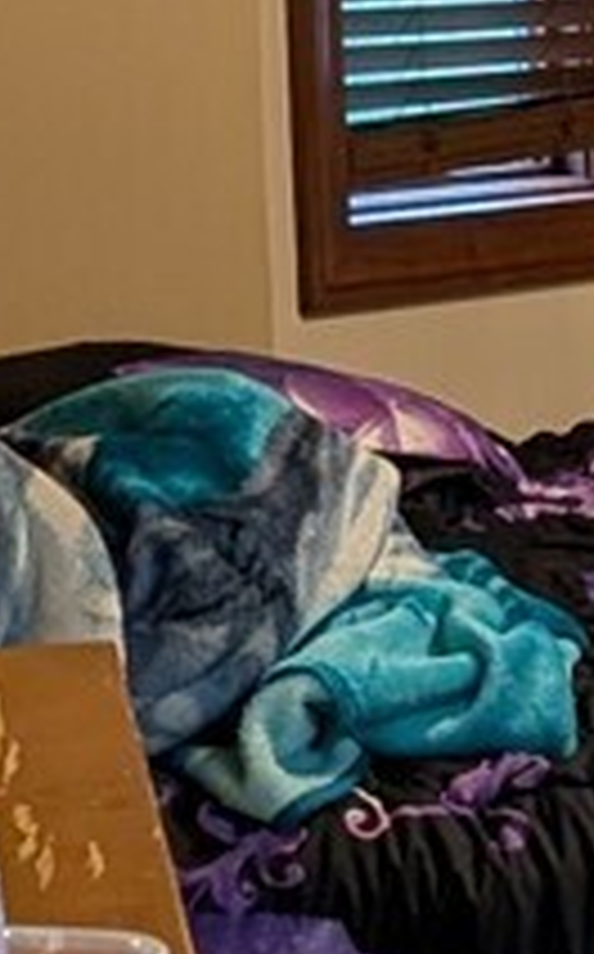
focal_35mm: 192
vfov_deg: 10.9
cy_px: 664
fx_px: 4987
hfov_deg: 6.4
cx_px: 1584
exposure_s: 1/20
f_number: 1.68
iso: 20
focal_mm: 6.9
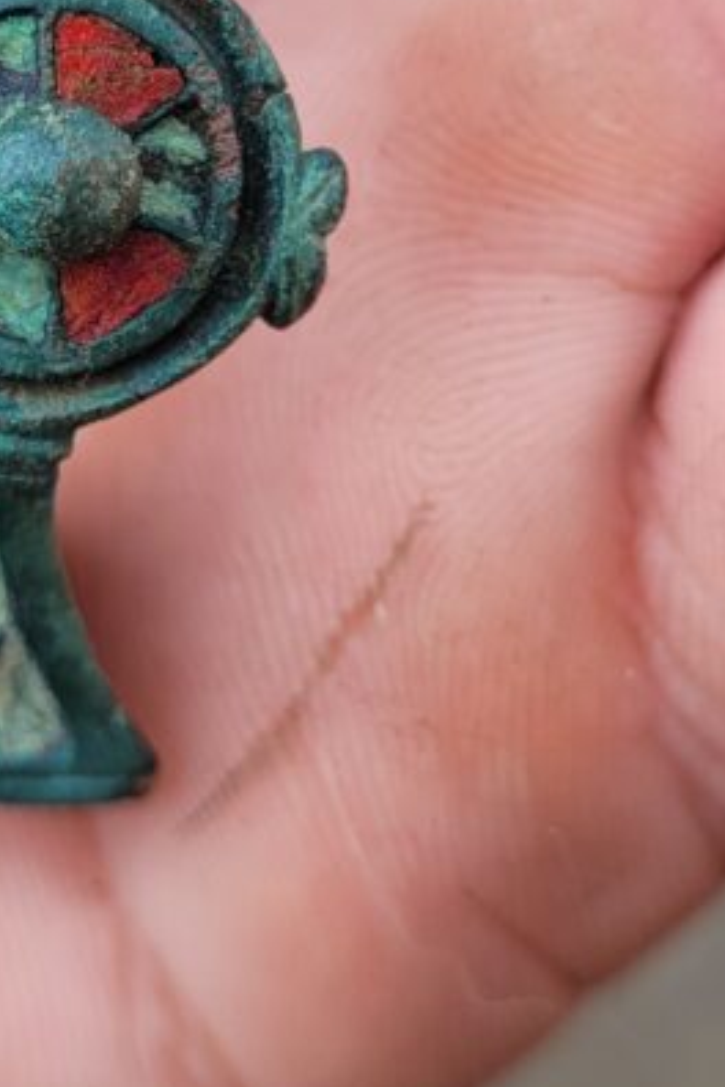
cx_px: 198
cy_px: 203
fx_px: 2114
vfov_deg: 28.2
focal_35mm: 70
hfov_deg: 19.3
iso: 40
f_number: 1.8
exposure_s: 1/257
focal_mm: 5.4
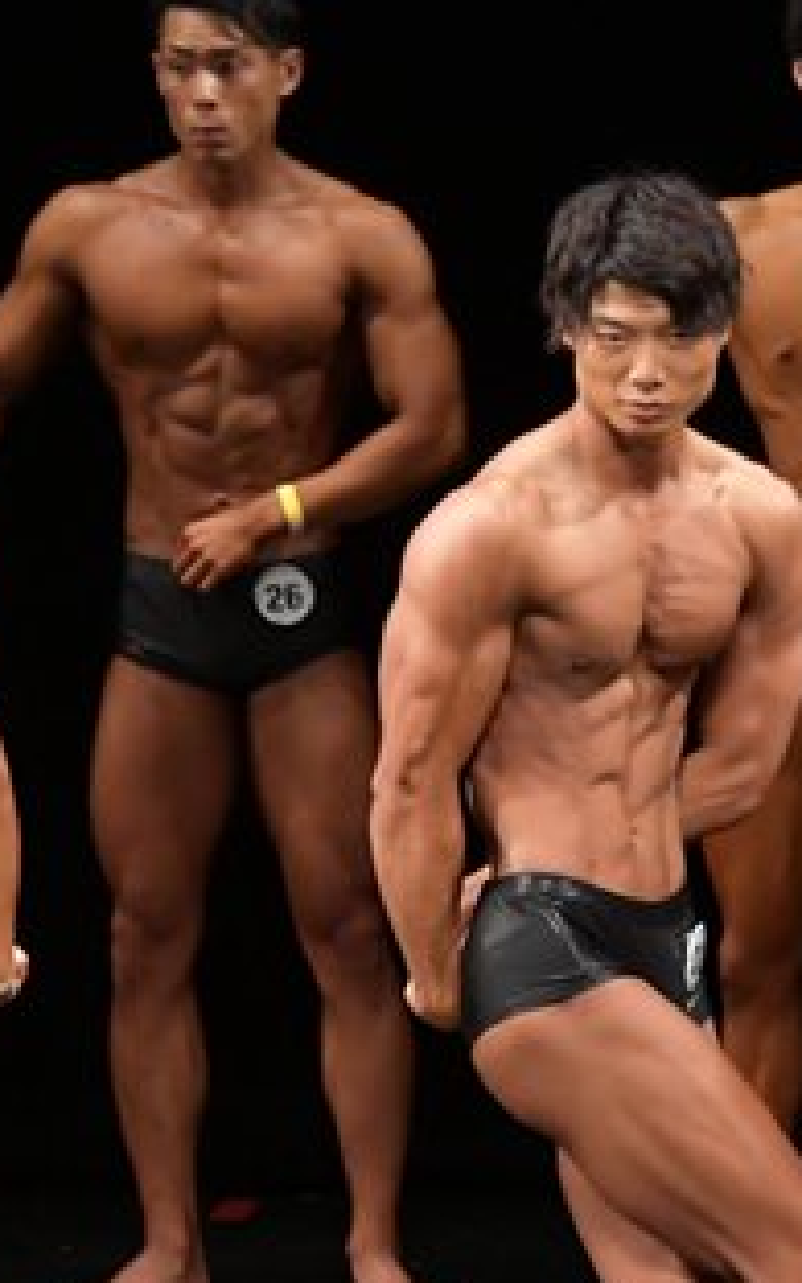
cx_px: 356
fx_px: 21263
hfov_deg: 2.2
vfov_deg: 3.5
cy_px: 991
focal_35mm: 608
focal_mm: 160
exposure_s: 1/400
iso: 3200
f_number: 5.6
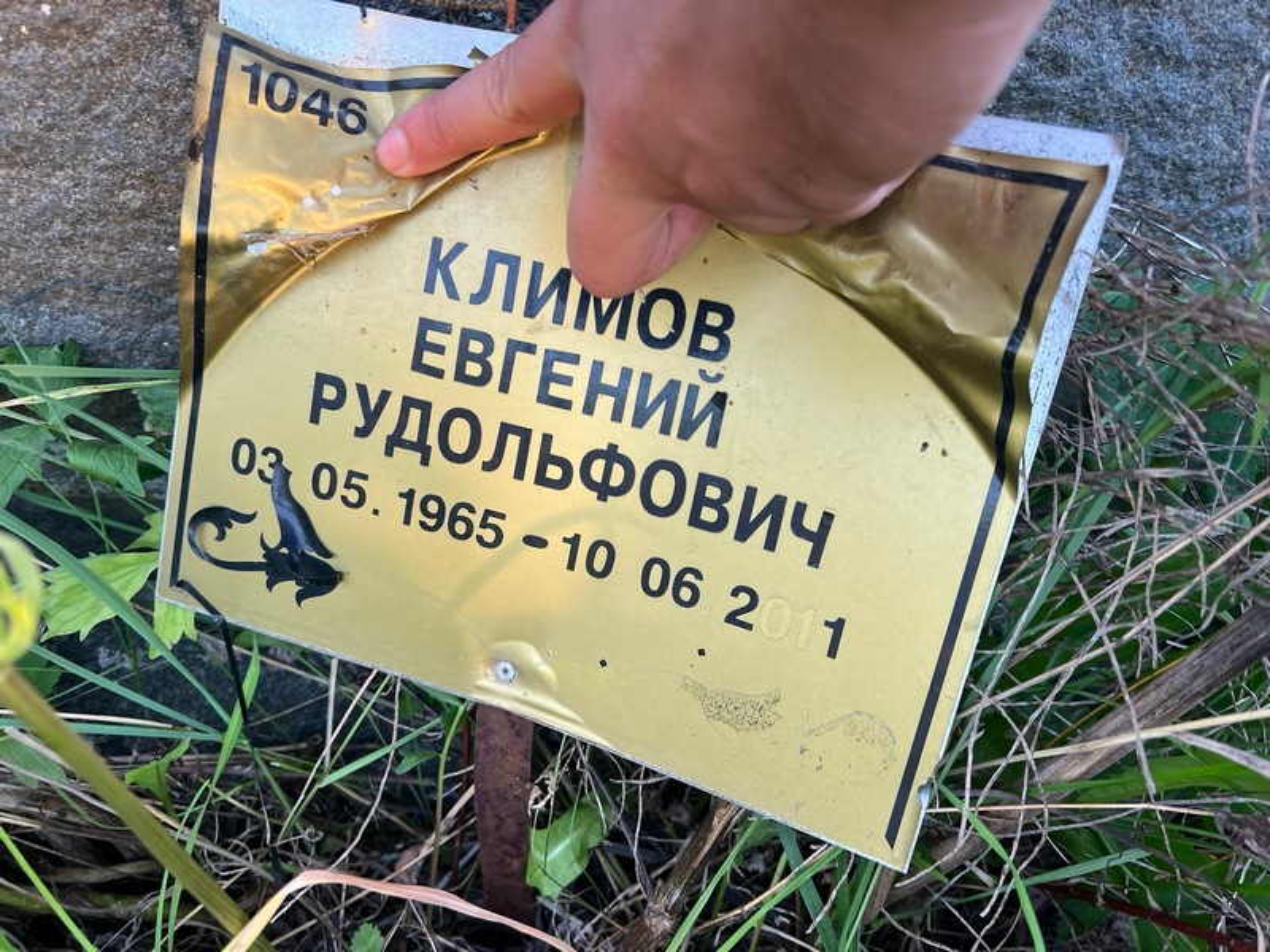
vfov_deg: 53.1
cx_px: 635
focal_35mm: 26
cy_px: 476
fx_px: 954
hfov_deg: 67.3
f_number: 1.5
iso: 50
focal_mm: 5.7
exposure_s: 1/121
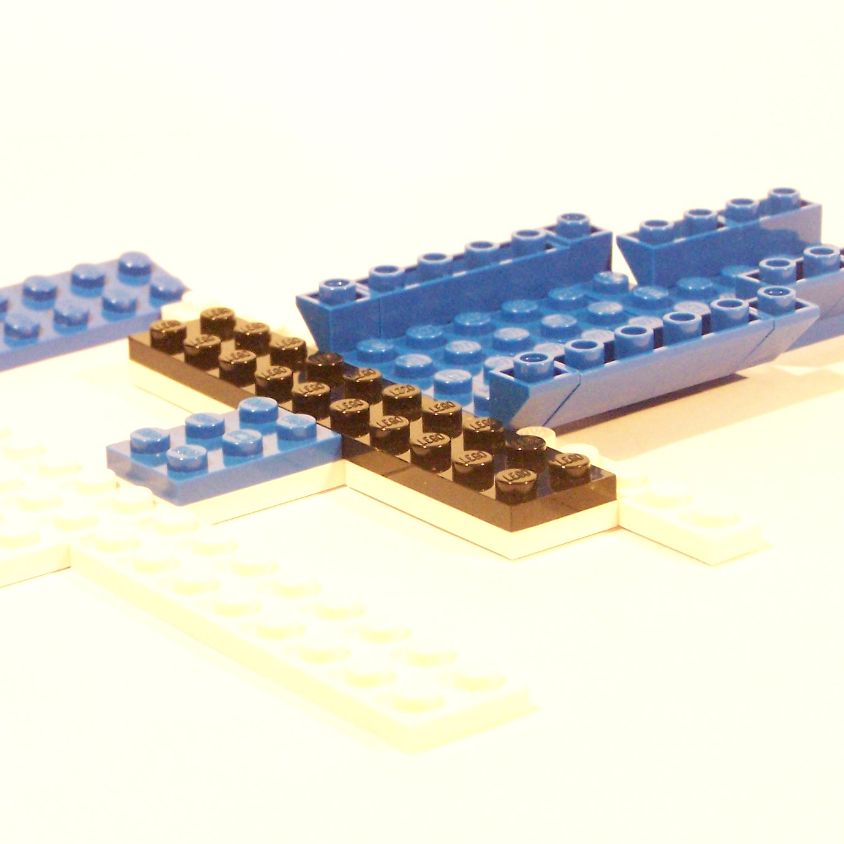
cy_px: 361
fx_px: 3145
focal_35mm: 114
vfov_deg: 15.3
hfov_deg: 15.3
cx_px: 295
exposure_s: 1/20
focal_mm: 11.5
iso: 400
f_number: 3.6
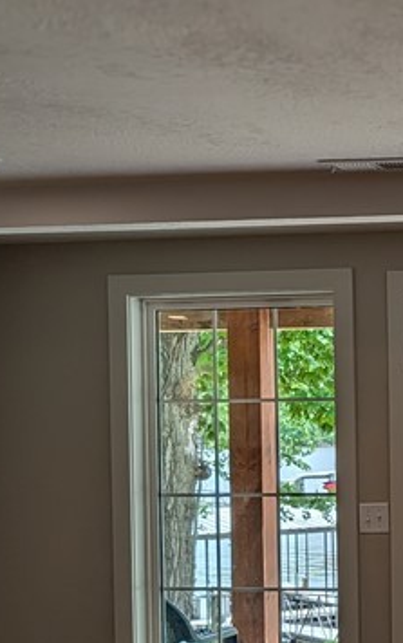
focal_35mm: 73
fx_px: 1281
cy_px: 477
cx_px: 726
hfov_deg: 15.4
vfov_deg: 27.8
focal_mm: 6.9
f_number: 1.68
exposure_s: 1/331
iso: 22
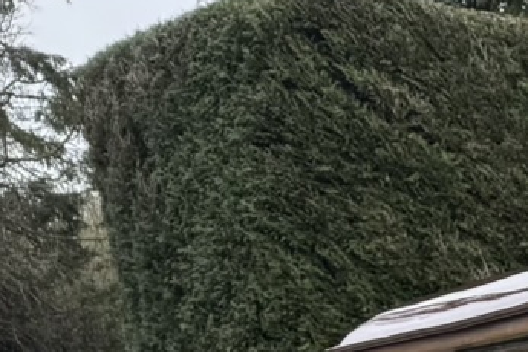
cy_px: 940
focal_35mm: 148
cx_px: 1455
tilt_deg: -9.6
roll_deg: +1.5
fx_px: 2170
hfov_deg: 10.7
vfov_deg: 8.3
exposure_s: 1/506
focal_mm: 6.76
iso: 80
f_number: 1.78
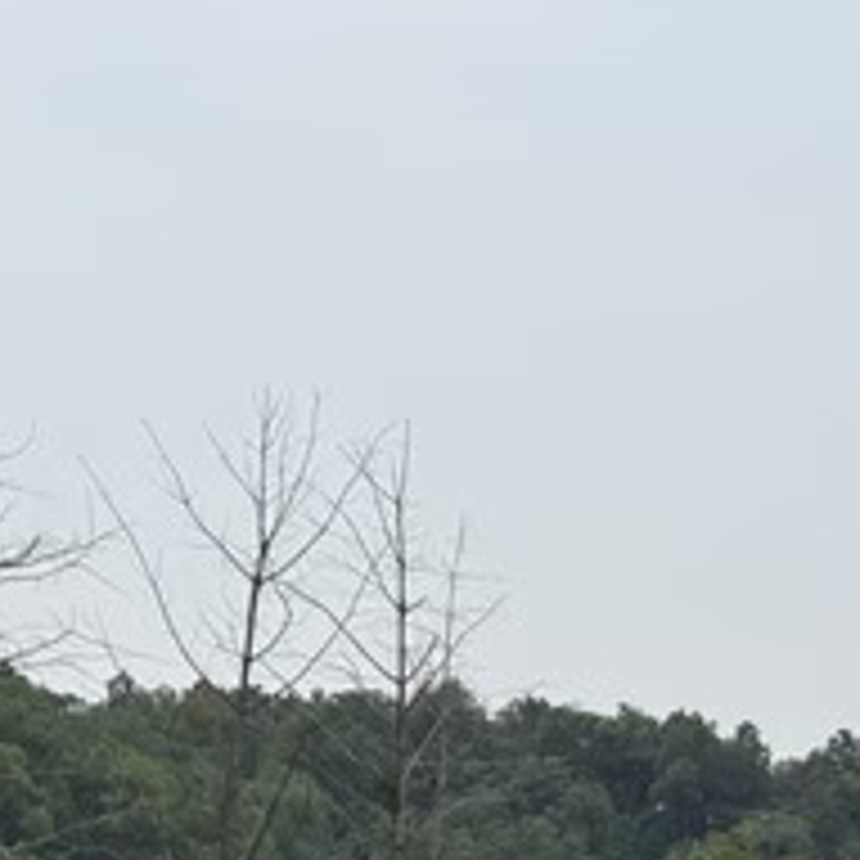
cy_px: 959
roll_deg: +0.2
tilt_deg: +3.6
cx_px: 527
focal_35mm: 128
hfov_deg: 13.6
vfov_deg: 13.3
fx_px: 3598
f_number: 1.78
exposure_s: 1/1059
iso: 64
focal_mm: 6.76
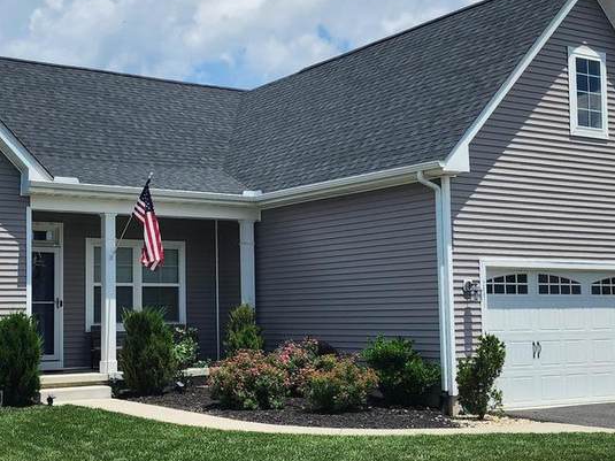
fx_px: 977
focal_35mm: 55
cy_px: 239
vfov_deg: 26.5
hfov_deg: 34.5
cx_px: 183
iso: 12
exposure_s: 1/1819
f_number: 1.8
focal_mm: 6.4
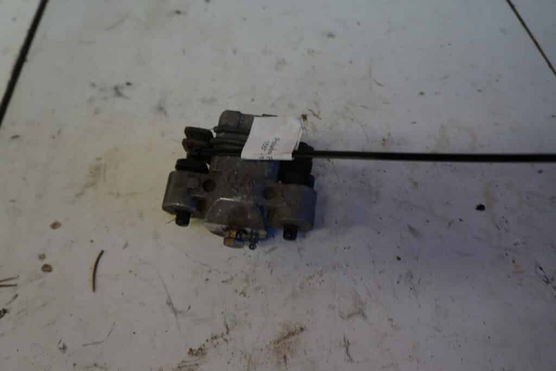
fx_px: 417
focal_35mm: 27
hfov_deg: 67.4
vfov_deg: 47.9
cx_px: 278
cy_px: 186
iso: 800
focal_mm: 18
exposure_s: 1/60
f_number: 3.5
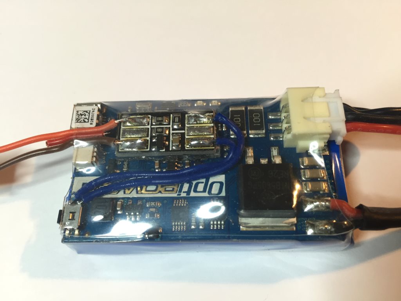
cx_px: 200
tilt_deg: -63.9
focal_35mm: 29
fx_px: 336
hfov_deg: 61.7
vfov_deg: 48.2
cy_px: 150
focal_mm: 4.15
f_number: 2.2
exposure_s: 1/33
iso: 32
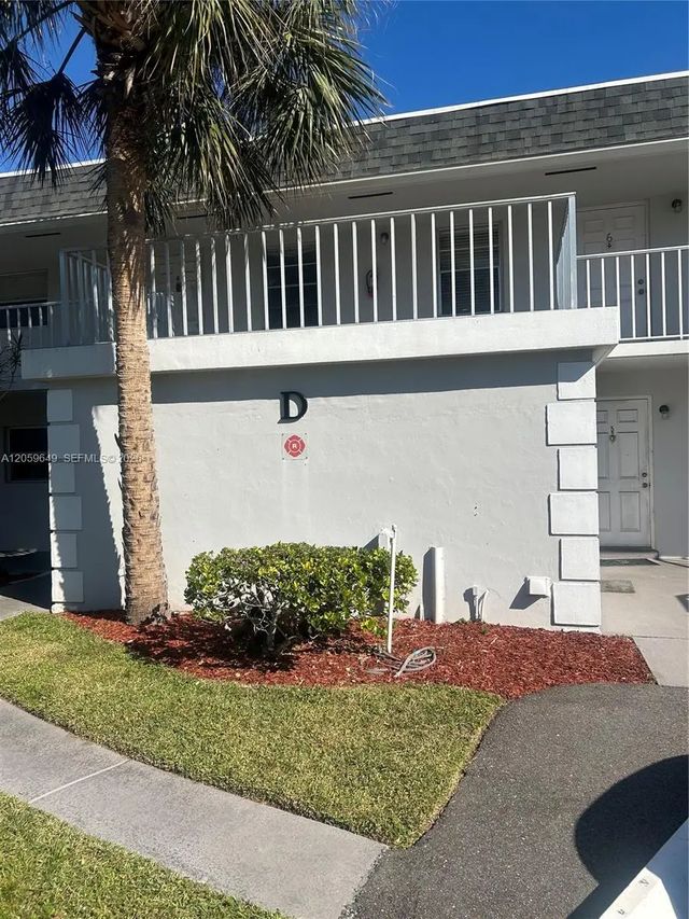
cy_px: 460
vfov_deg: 67.3
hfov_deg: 53.1
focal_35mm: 26
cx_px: 344
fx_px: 690
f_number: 1.5
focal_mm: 5.7
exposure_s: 1/5882
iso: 50
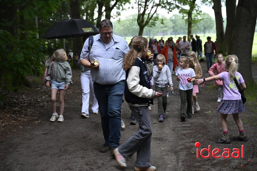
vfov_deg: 19.4
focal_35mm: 70
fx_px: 499
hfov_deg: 28.9
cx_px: 128
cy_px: 86
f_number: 2.8
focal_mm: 70
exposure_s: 1/125
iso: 500
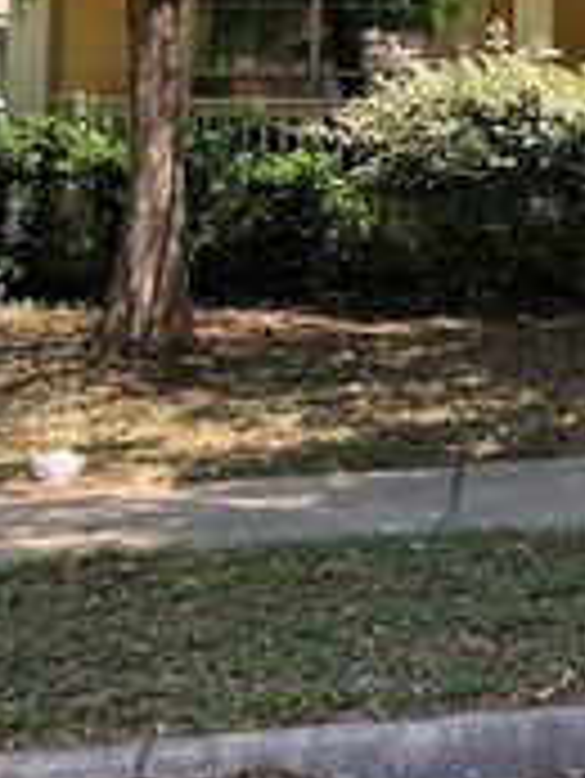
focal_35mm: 81
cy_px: -11
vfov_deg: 23.1
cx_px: 850
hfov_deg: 16.7
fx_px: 1823
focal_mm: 4
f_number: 1.8
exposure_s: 1/246
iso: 20
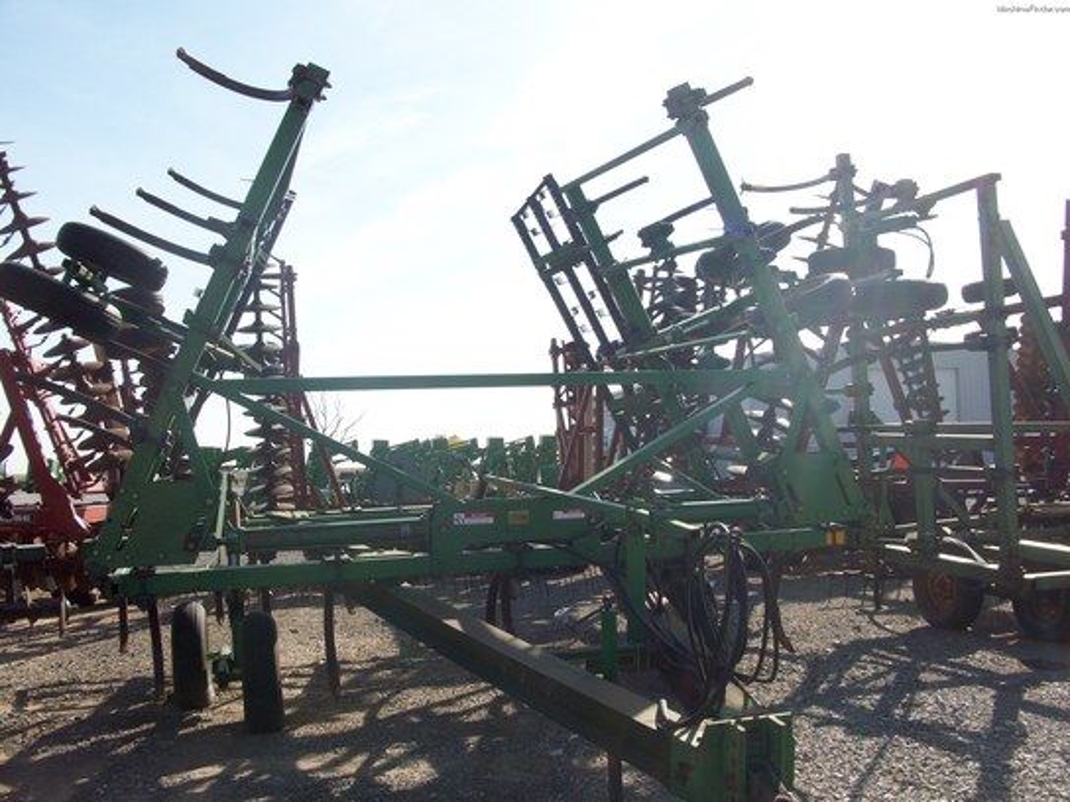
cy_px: 401
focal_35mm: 34
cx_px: 535
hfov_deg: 54.0
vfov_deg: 41.8
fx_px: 1051
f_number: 5.5
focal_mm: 5.7
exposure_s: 1/271
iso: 64
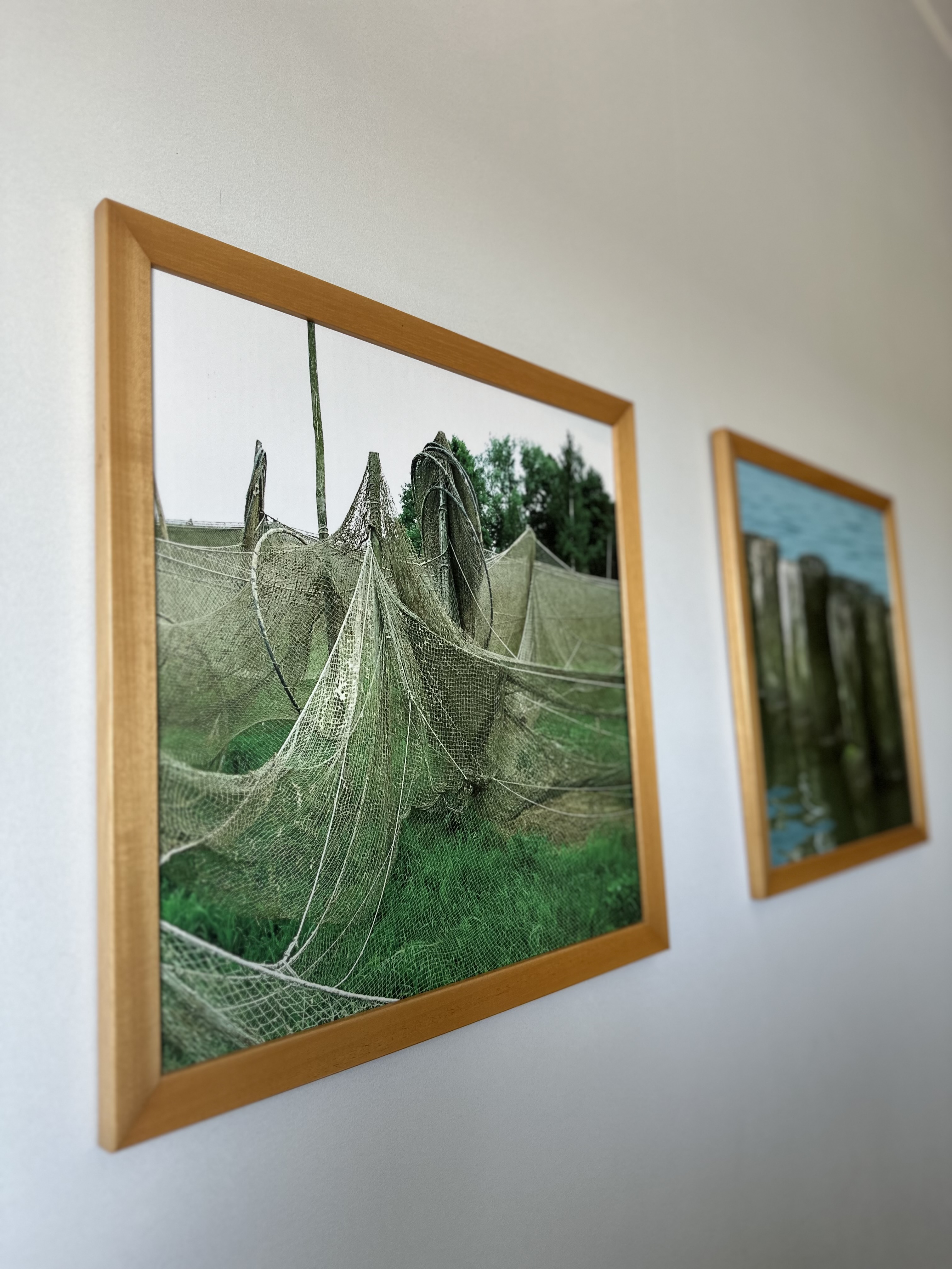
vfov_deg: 71.6
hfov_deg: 56.8
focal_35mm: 24
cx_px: 476
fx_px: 880
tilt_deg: +7.8
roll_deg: +1.9
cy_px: 634
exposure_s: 1/121
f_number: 1.78
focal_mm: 6.86
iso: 80
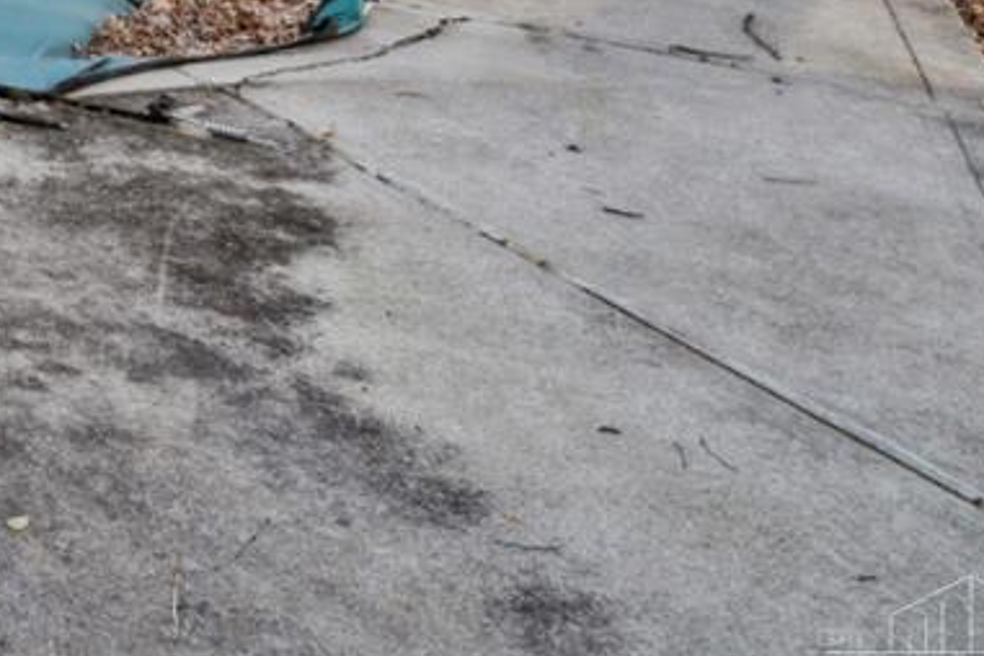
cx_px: -783
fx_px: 1613
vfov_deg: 18.3
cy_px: -511
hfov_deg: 21.7
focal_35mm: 59
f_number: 9
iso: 100
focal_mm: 15
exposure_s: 1/50
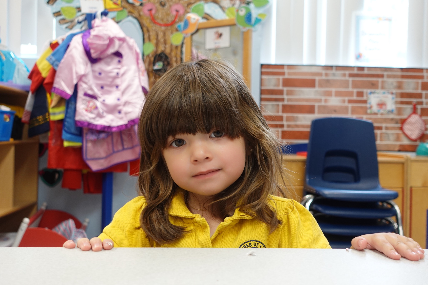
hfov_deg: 47.4
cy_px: 142
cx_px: 214
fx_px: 487
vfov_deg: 32.6
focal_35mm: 41
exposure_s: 1/50
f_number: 2.8
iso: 320
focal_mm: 15.67
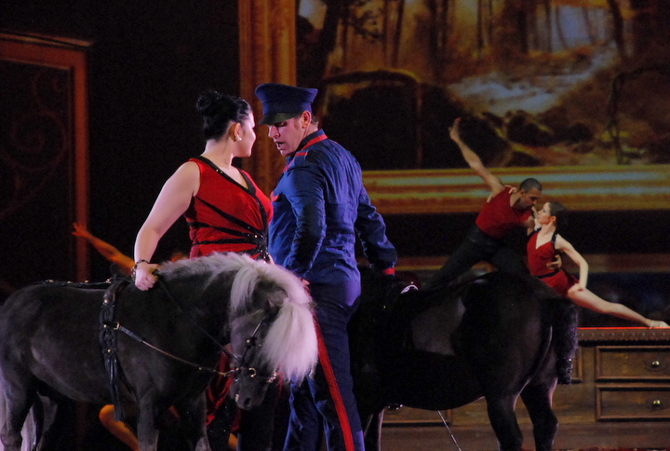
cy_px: 226
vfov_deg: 6.8
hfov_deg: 10.1
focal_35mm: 202
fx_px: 3778
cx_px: 335
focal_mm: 135
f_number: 5.6
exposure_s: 1/125
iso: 1600
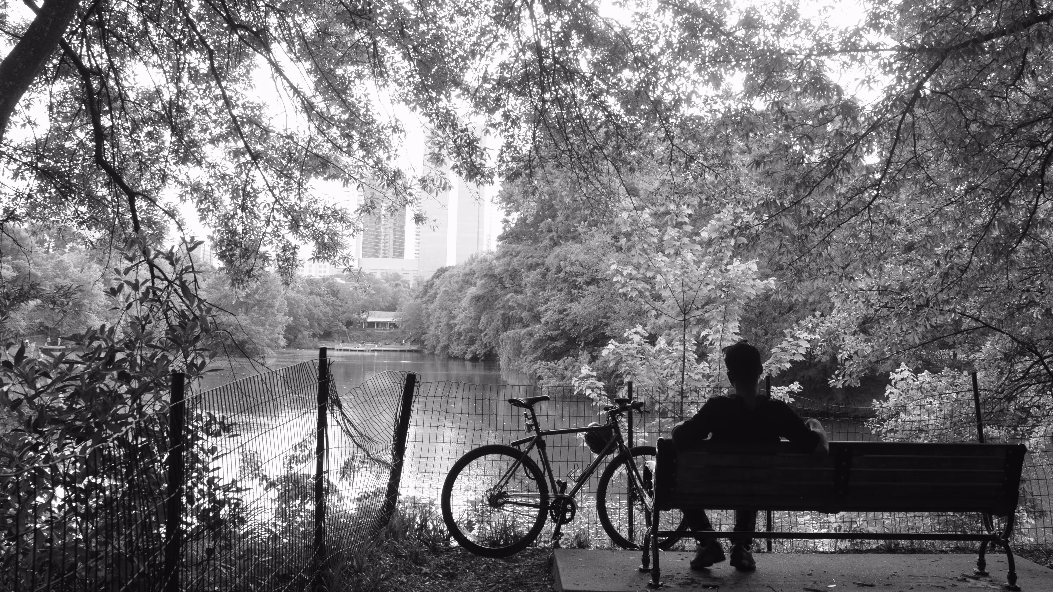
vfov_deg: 31.1
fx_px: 1061
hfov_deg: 52.8
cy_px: 249
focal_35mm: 38
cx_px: 526
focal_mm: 24
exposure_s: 1/60
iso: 1000
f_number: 11
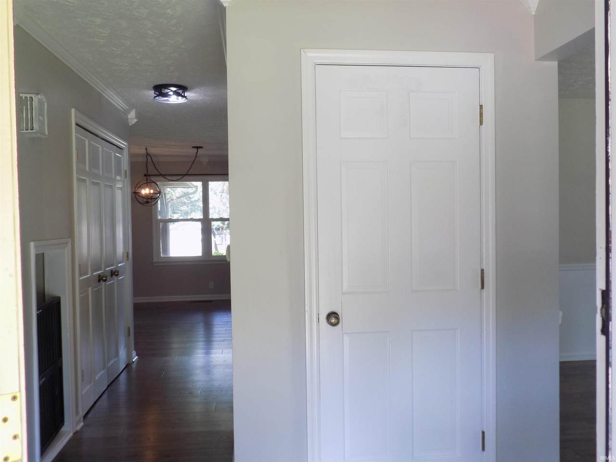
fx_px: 534
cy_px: 231
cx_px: 308
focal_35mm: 30
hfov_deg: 60.0
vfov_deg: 46.8
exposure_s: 1/30
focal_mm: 5.3
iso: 100
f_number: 3.3
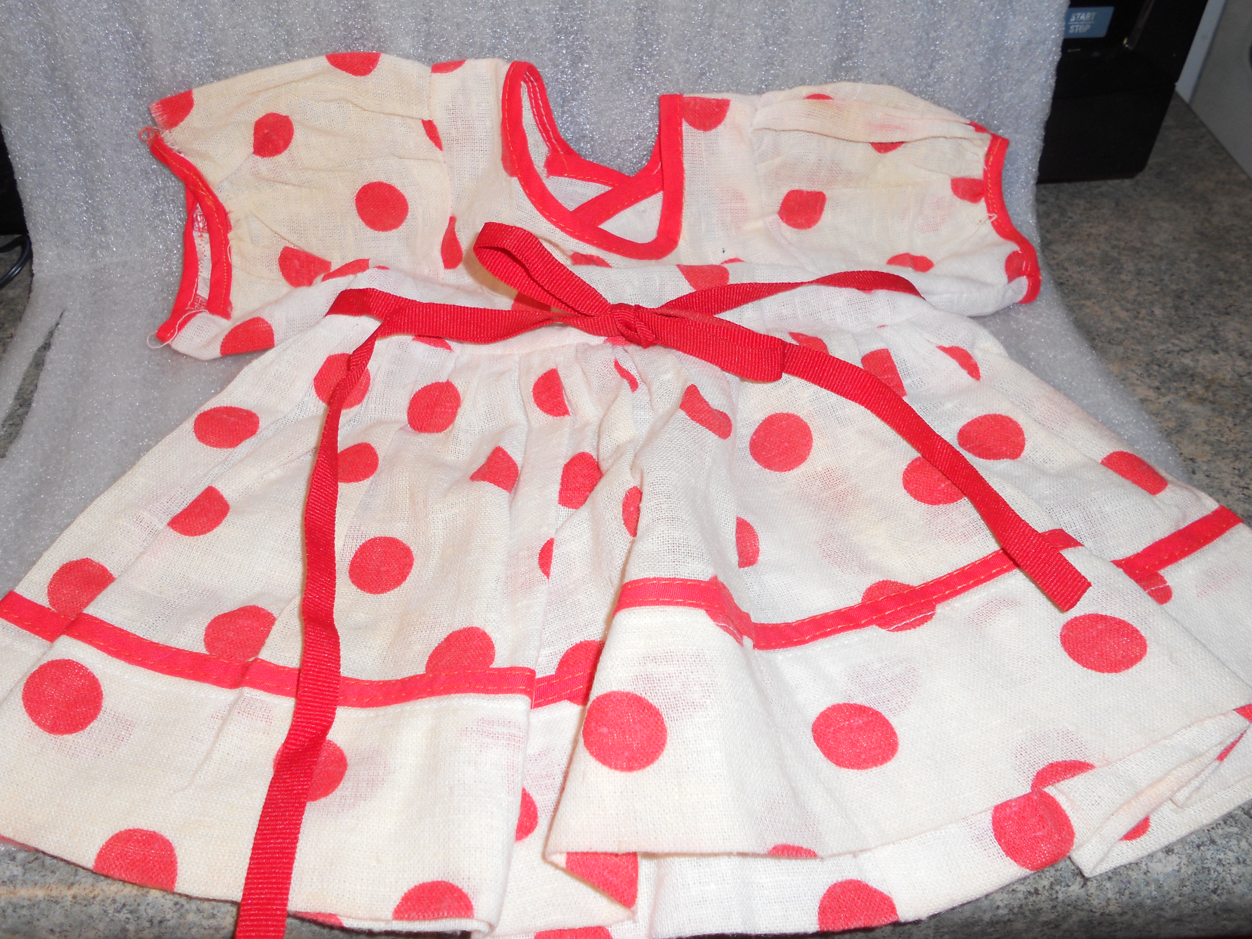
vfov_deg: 44.2
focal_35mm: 32
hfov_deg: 56.8
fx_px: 1157
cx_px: 626
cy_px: 470
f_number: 3.5
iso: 80
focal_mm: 5.8
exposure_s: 1/25
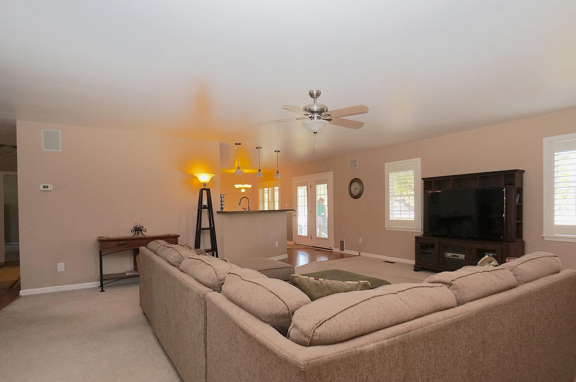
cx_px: 289
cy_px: 217
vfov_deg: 64.1
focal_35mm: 19
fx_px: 304
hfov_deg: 87.0
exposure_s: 1/160
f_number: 4
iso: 800
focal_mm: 10
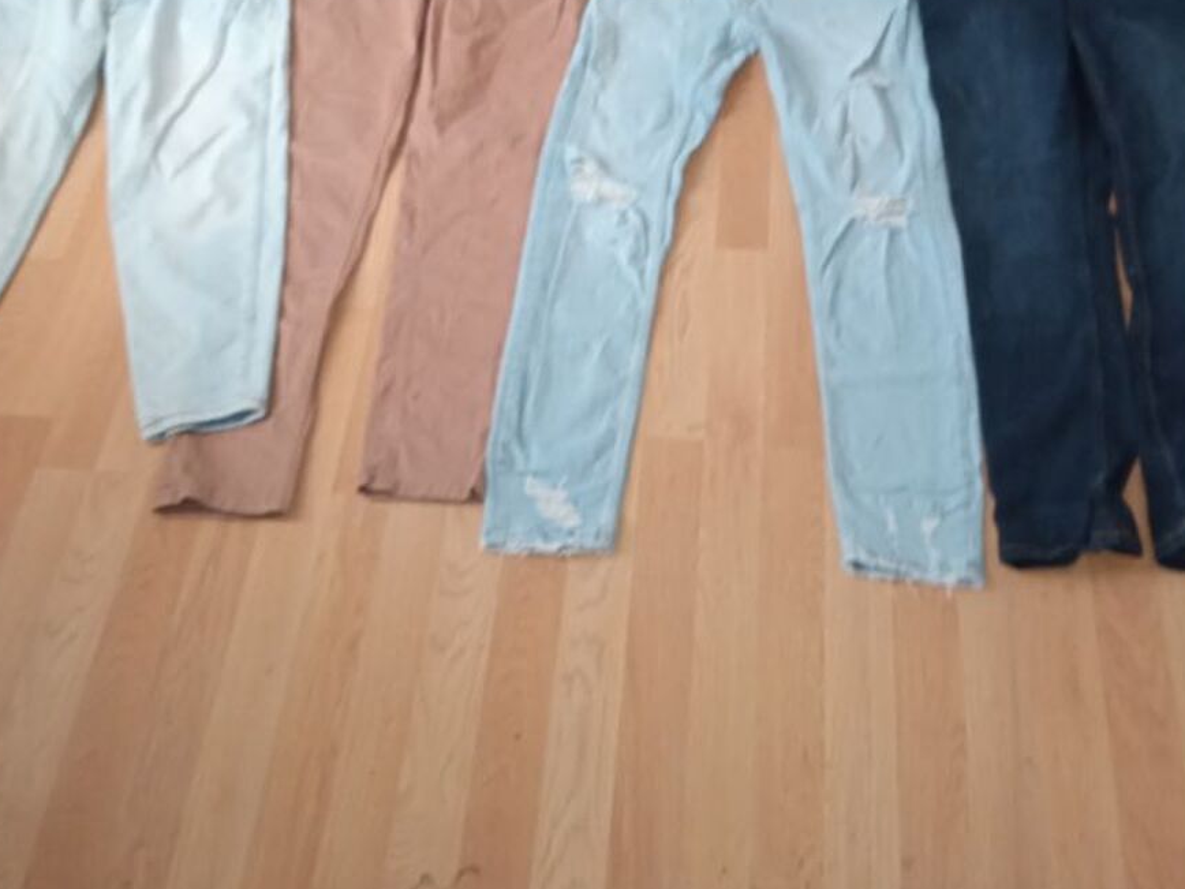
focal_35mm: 43
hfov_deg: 43.9
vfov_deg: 32.9
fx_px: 1472
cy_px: 214
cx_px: 598
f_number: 2.2
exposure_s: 1/33.3
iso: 396
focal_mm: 3.43
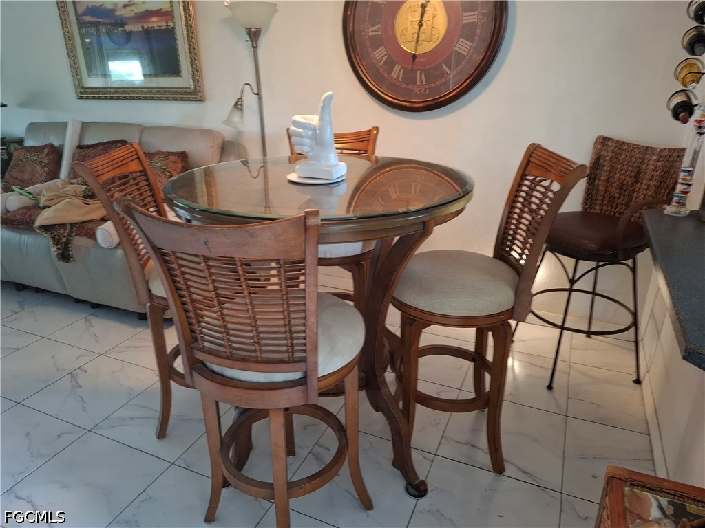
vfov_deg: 58.9
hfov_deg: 73.9
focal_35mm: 23
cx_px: 352
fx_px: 468
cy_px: 264
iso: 400
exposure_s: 1/25
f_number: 1.8
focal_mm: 5.54
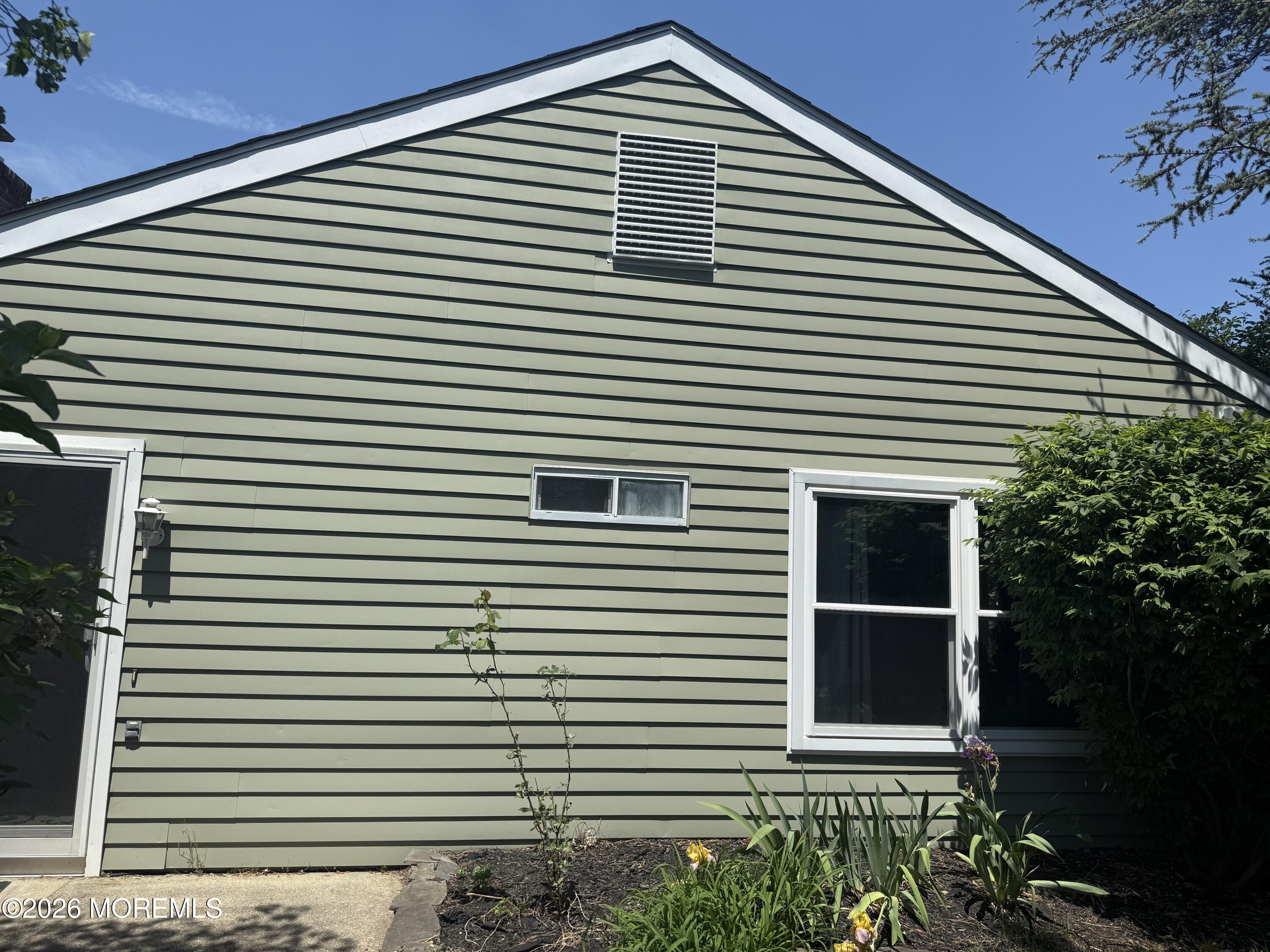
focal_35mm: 24
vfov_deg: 56.8
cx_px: 635
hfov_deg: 71.6
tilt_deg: +7.7
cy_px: 476
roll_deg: -2.5
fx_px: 881
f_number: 1.78
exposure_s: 1/5714
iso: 80
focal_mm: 6.76
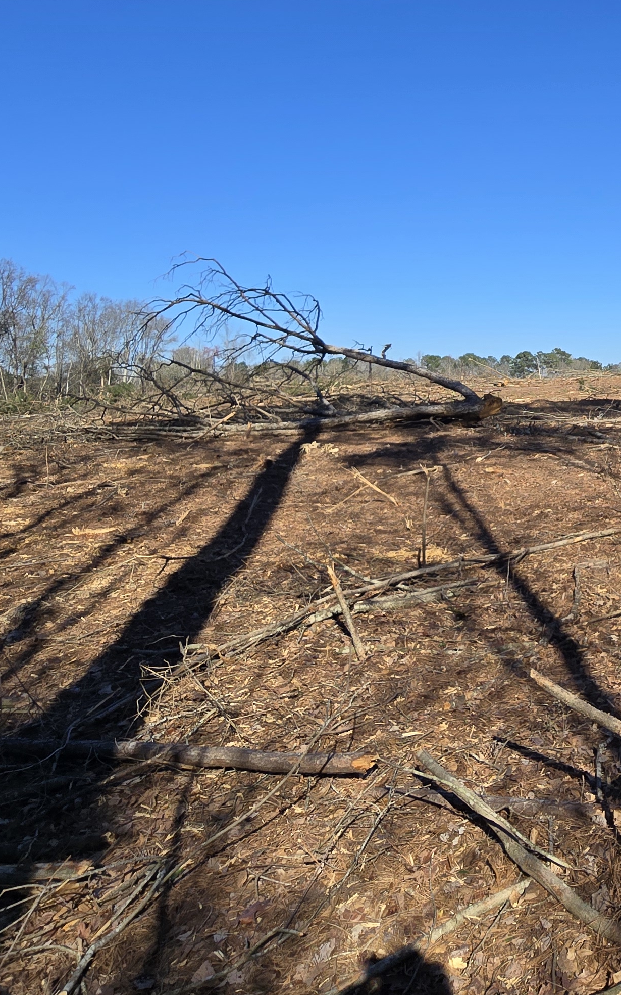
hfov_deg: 39.0
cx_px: 632
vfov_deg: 63.8
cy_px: 290
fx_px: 758
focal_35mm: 28
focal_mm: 2.2
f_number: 2.2
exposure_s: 1/2122
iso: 50
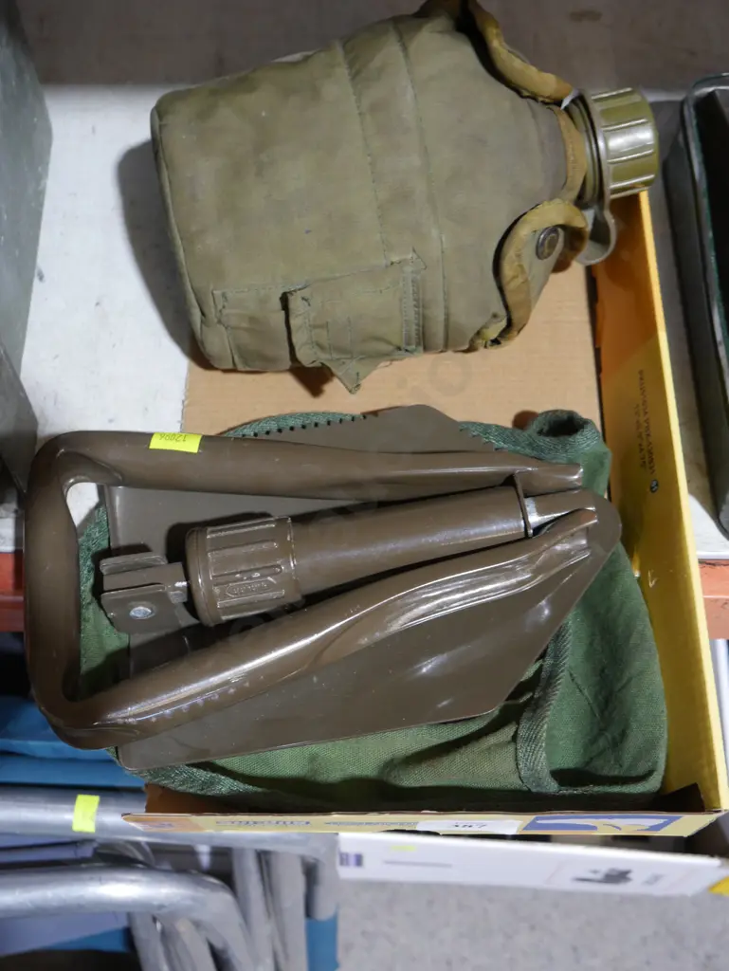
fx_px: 1122
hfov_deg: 36.0
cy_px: 486
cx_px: 364
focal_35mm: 40
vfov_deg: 46.8
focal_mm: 20
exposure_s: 1/60
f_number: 4.5
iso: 1000
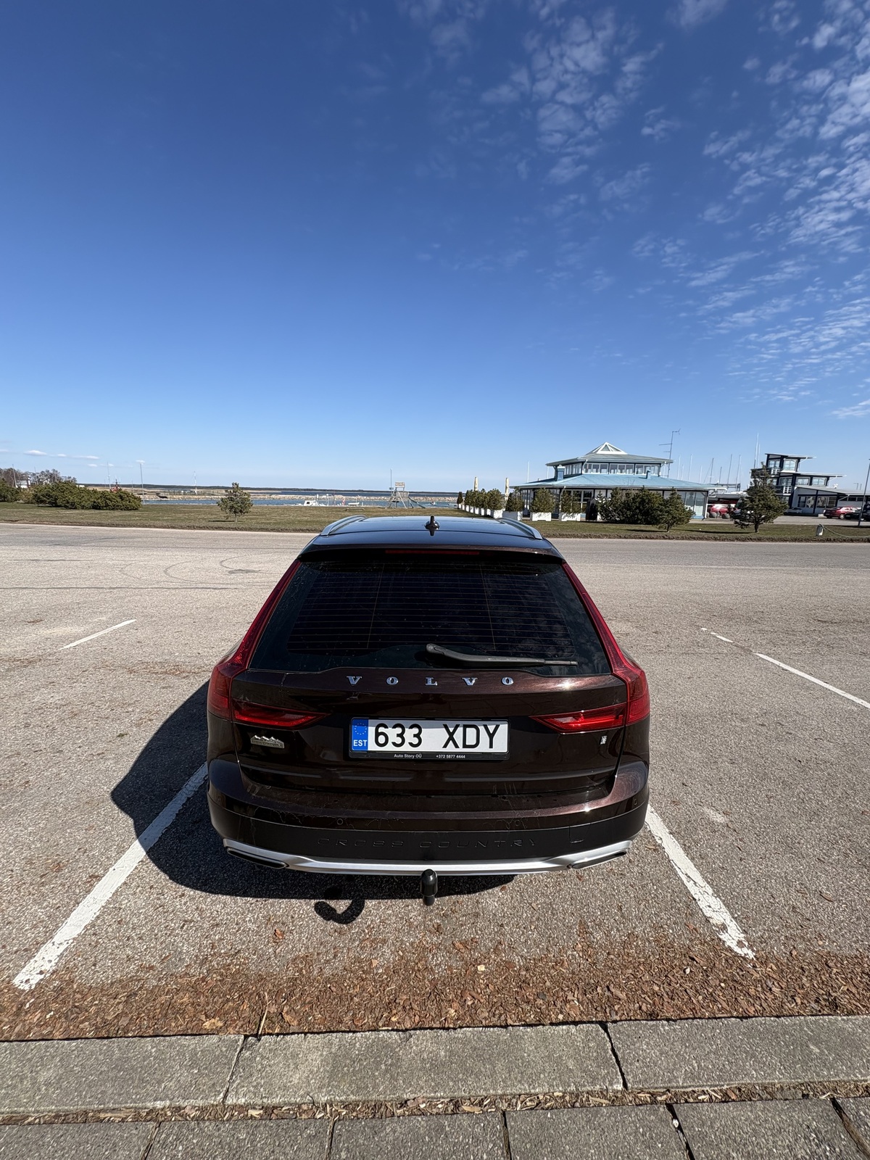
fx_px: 469
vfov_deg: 102.1
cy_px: 580
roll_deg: -1.5
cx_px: 435
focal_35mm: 14
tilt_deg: -10.0
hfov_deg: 85.7
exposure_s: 1/1600
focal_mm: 2.22
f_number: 2.2
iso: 50
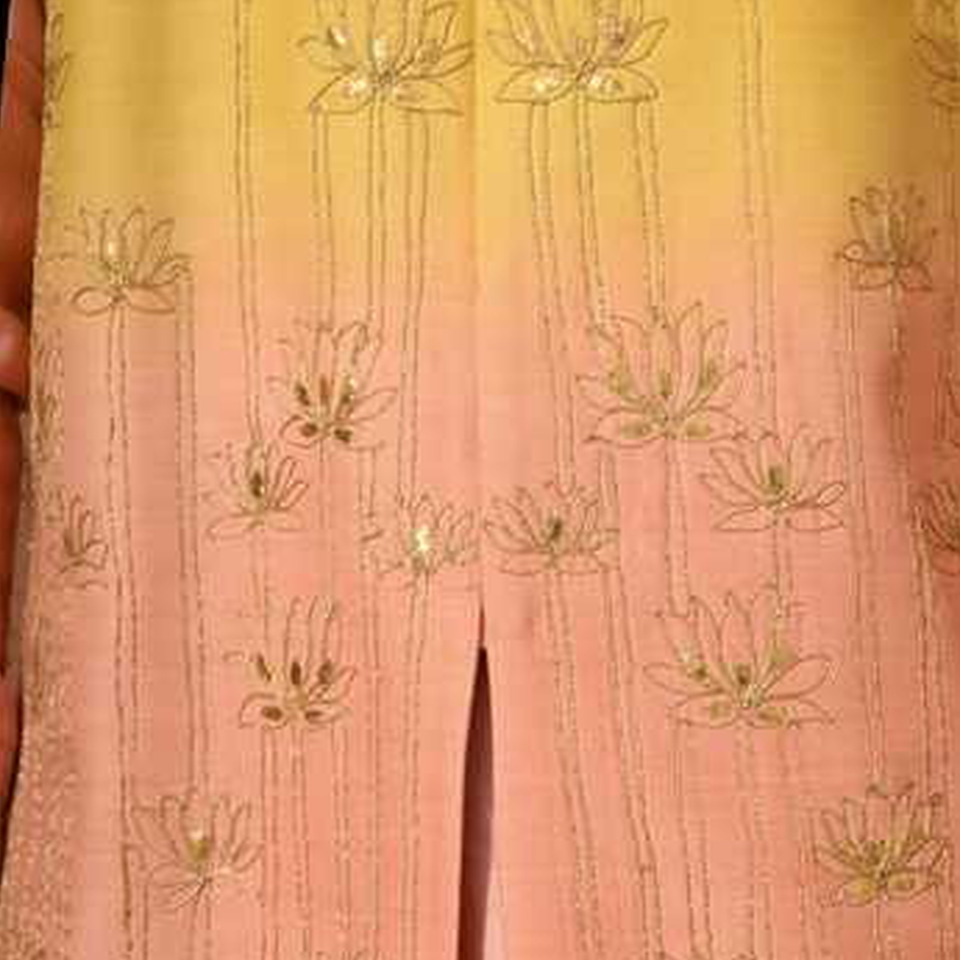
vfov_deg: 21.9
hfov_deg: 21.9
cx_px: 484
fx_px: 2479
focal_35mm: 79
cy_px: 591
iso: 250
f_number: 8
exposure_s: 1/160
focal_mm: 61
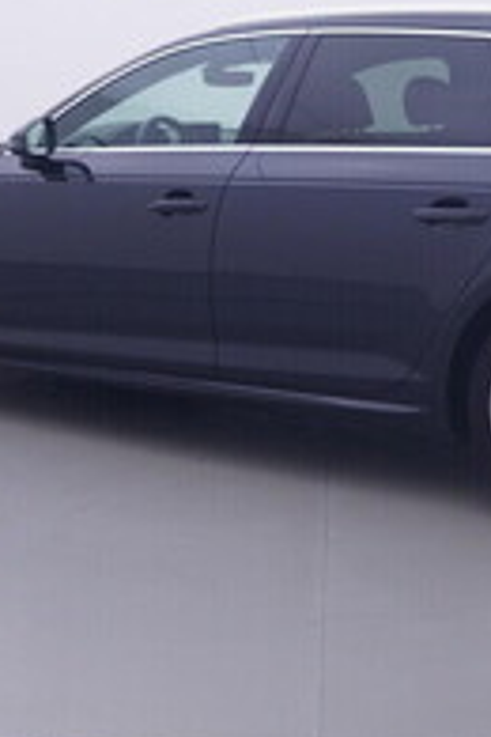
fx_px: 1297
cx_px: 338
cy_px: 153
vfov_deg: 30.9
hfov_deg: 21.3
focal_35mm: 63
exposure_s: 1/80
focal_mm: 15
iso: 200
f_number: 5
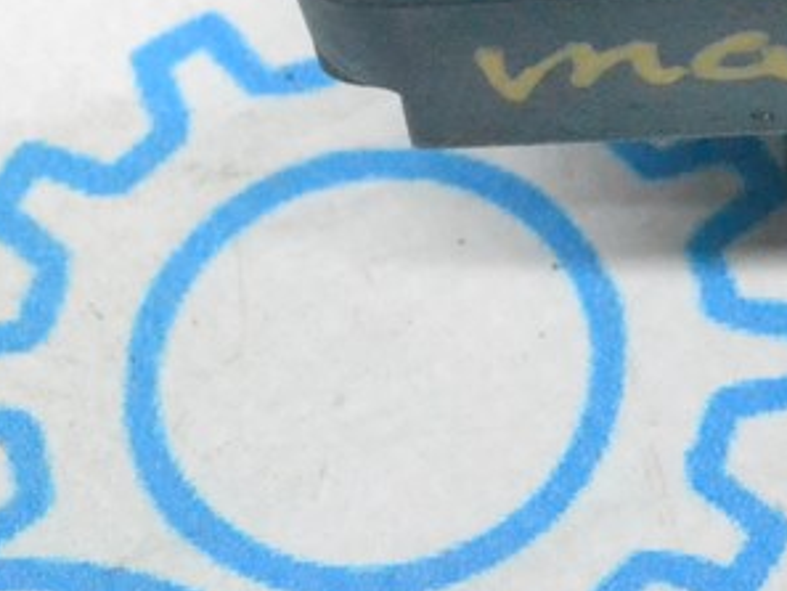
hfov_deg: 8.9
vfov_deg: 6.7
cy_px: -280
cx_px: 1108
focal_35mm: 219
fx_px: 4981
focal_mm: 44
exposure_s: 1/160
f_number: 10
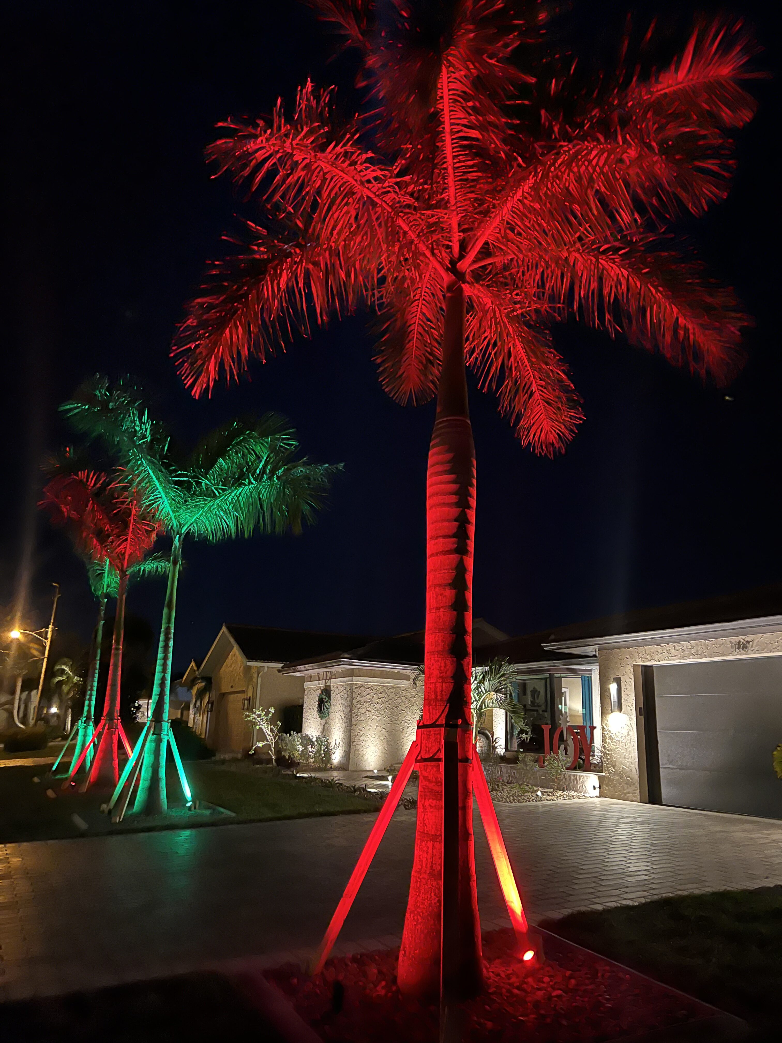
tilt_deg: +16.0
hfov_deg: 53.1
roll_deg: -2.9
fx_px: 783
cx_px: 391
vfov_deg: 67.3
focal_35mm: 26
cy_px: 522
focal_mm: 5.7
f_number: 1.5
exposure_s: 1/15
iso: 1250
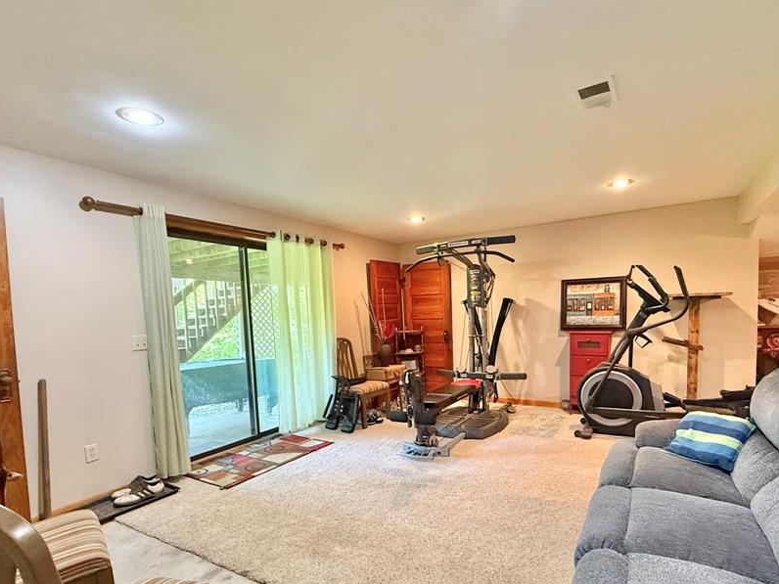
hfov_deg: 87.5
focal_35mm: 18
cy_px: 343
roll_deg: +2.2
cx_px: 429
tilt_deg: -3.3
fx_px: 405
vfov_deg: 71.0
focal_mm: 2.22
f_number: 2.2
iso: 500
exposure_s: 1/60
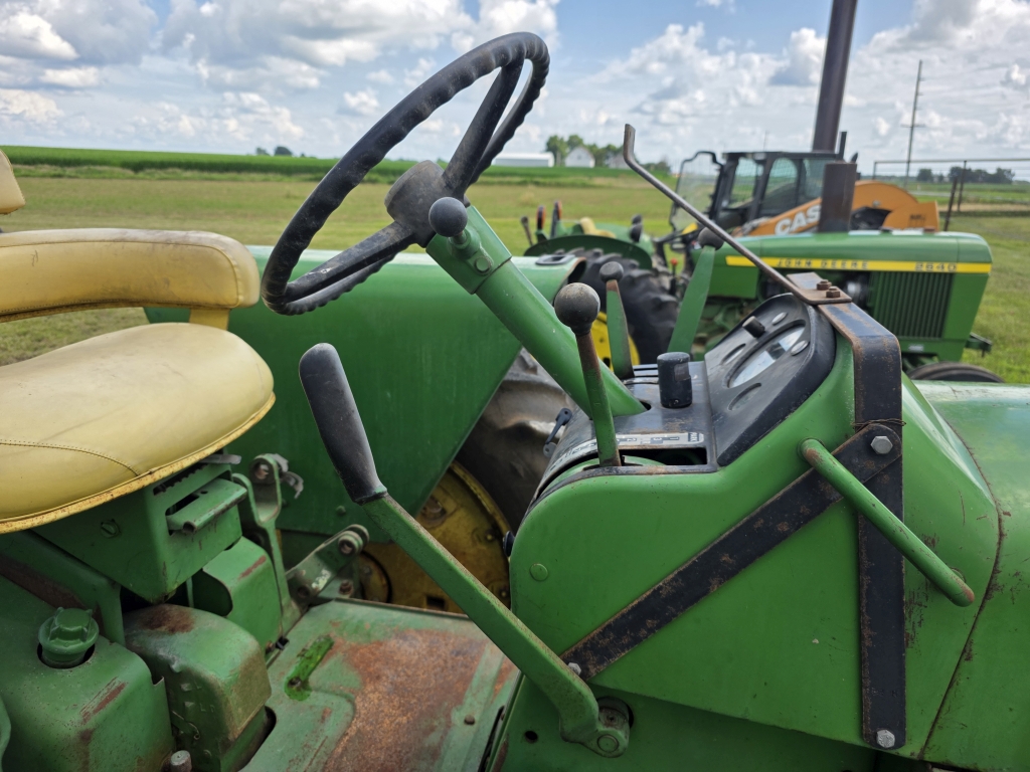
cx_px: 515
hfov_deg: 73.9
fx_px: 684
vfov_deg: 58.9
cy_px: 386
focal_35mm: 23
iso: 80
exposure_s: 1/2805
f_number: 1.7
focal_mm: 6.3
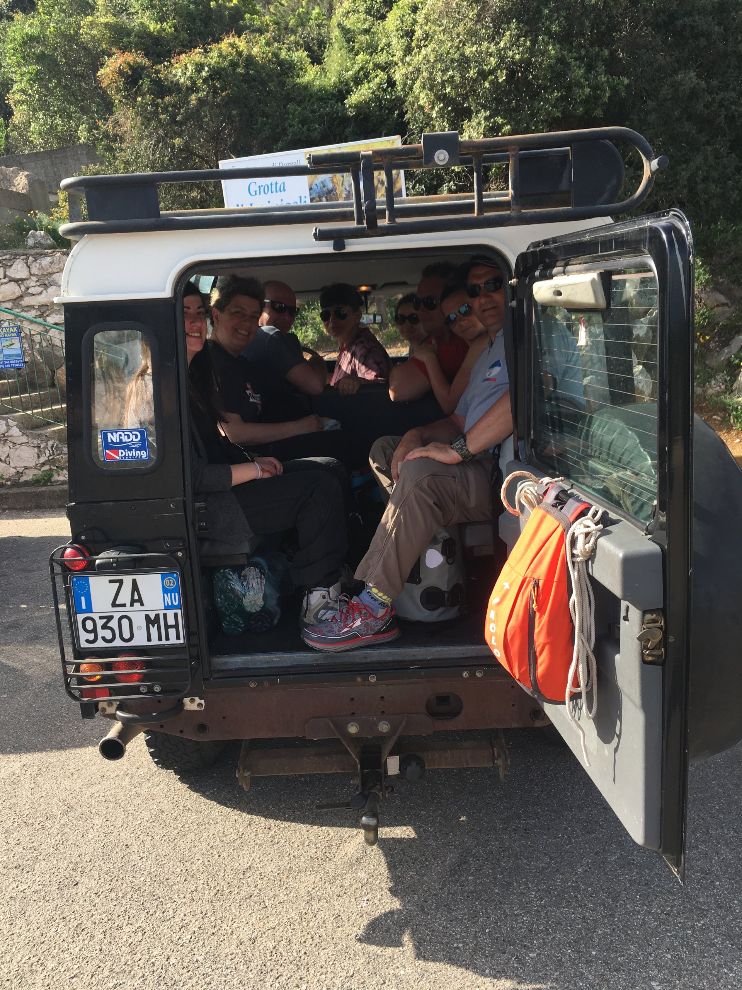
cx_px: 371
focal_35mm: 29
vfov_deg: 61.7
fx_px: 829
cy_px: 495
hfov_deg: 48.2
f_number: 2.2
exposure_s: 1/475
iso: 25
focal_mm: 4.15
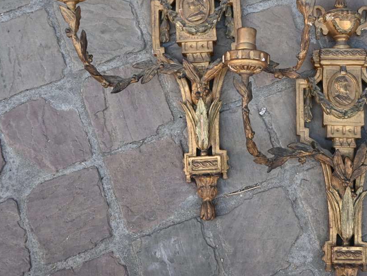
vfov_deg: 26.0
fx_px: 594
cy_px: 111
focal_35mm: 56
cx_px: 242
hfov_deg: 34.0
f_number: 3.8
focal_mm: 26.5
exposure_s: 1/160
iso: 400
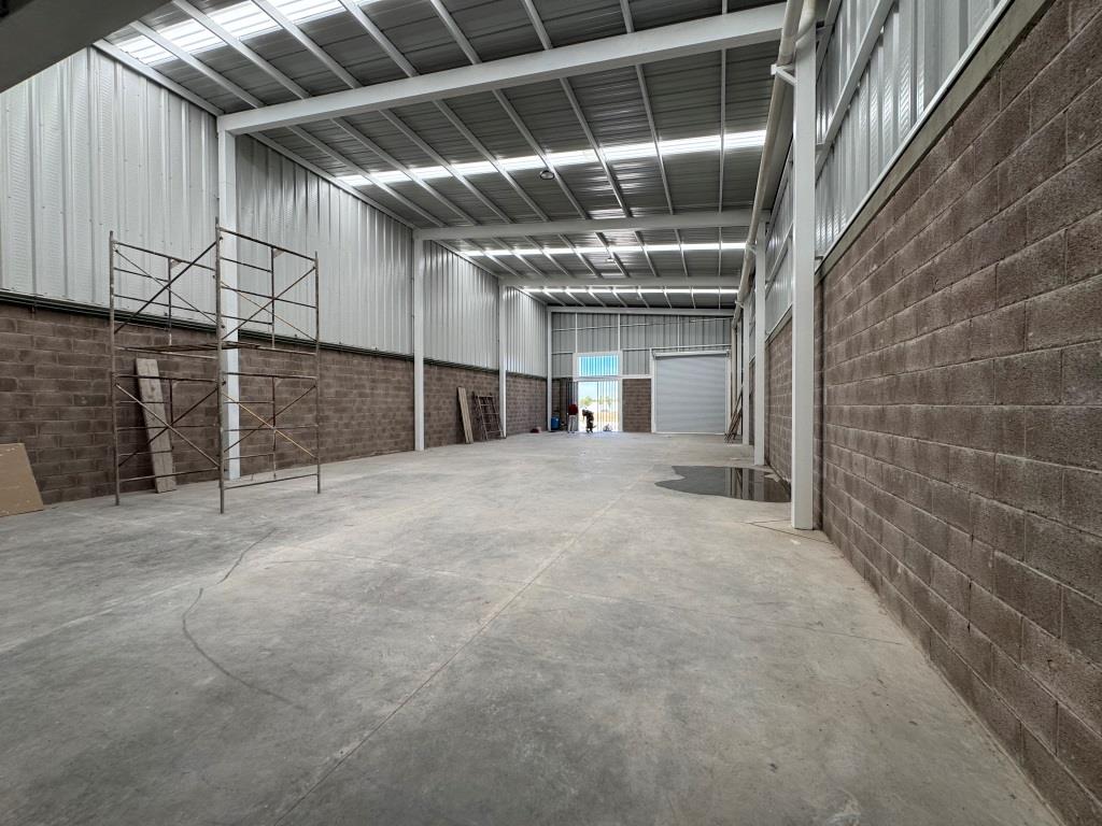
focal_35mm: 14
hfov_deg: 102.1
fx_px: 446
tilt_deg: -0.9
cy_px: 413
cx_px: 551
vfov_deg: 85.7
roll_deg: +0.0
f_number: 2.2
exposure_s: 1/172
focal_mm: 2.22
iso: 40
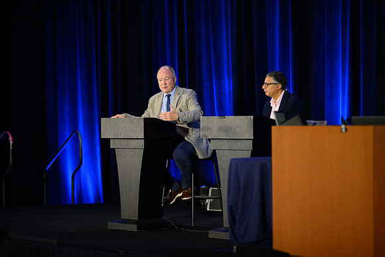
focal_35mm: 135
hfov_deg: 15.2
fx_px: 1444
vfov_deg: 10.2
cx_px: 192
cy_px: 128
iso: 400
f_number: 1.8
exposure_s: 1/100
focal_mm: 135
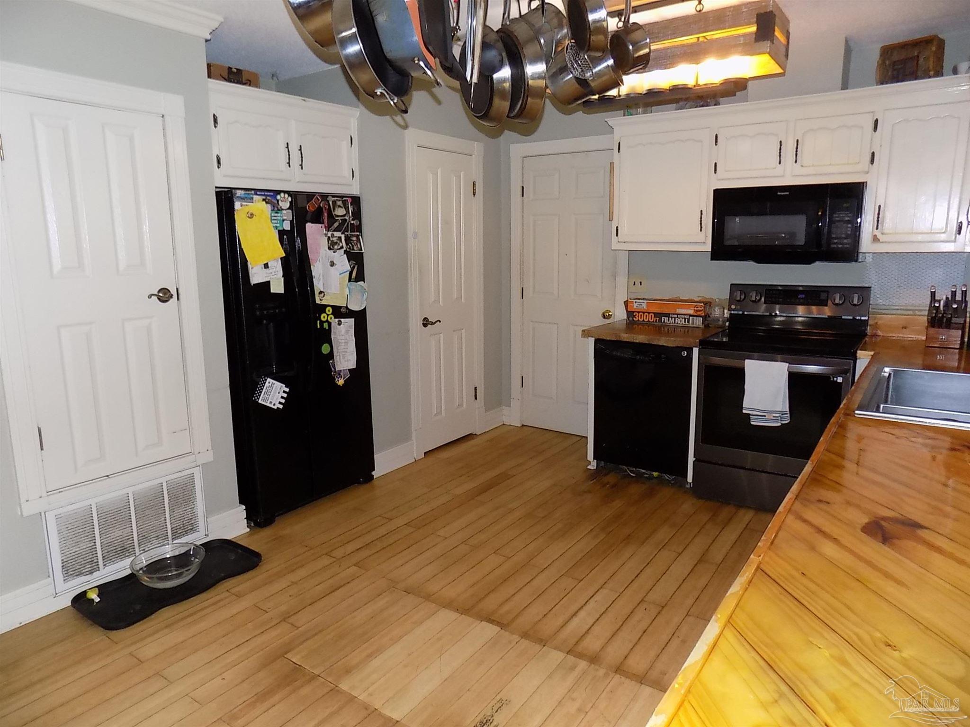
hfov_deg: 73.9
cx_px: 485
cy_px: 364
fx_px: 644
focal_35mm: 23
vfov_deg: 58.9
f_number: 3.1
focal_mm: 4
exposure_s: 1/30
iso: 200
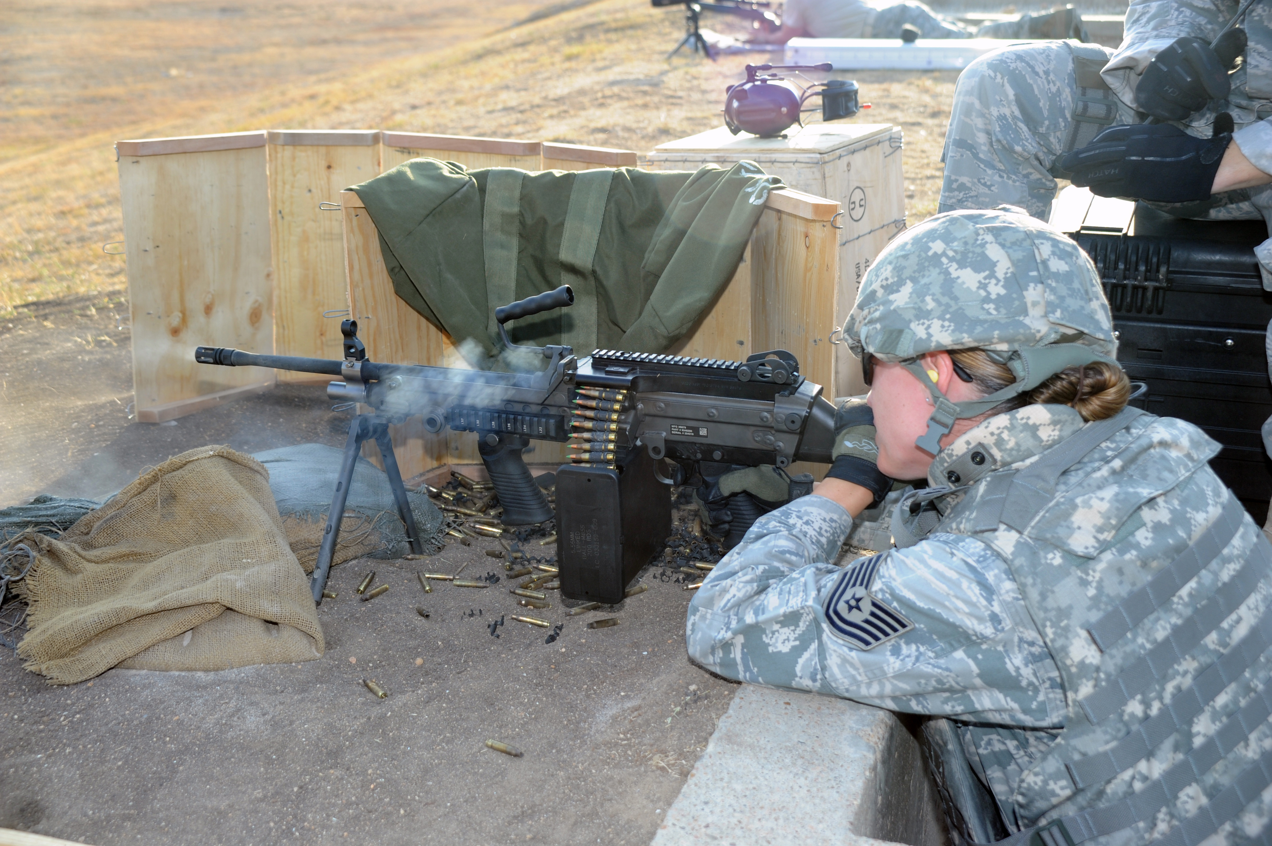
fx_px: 1695
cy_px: 423
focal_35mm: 48
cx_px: 636
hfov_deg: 41.1
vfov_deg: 28.0
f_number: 7.1
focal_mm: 48
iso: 320
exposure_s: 1/200
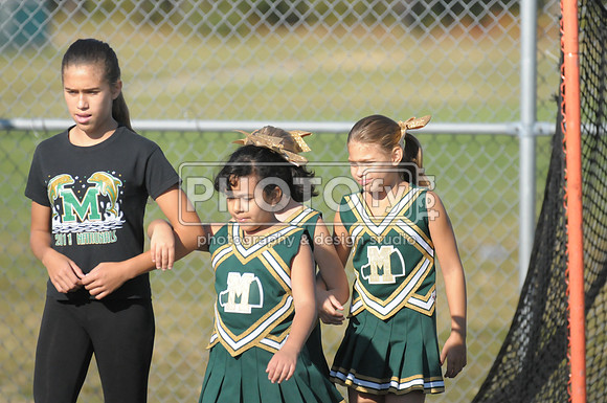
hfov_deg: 4.9
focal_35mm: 420
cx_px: 304
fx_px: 7072
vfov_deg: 3.3
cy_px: 202
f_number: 4
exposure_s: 1/8000
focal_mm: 280
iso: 1600
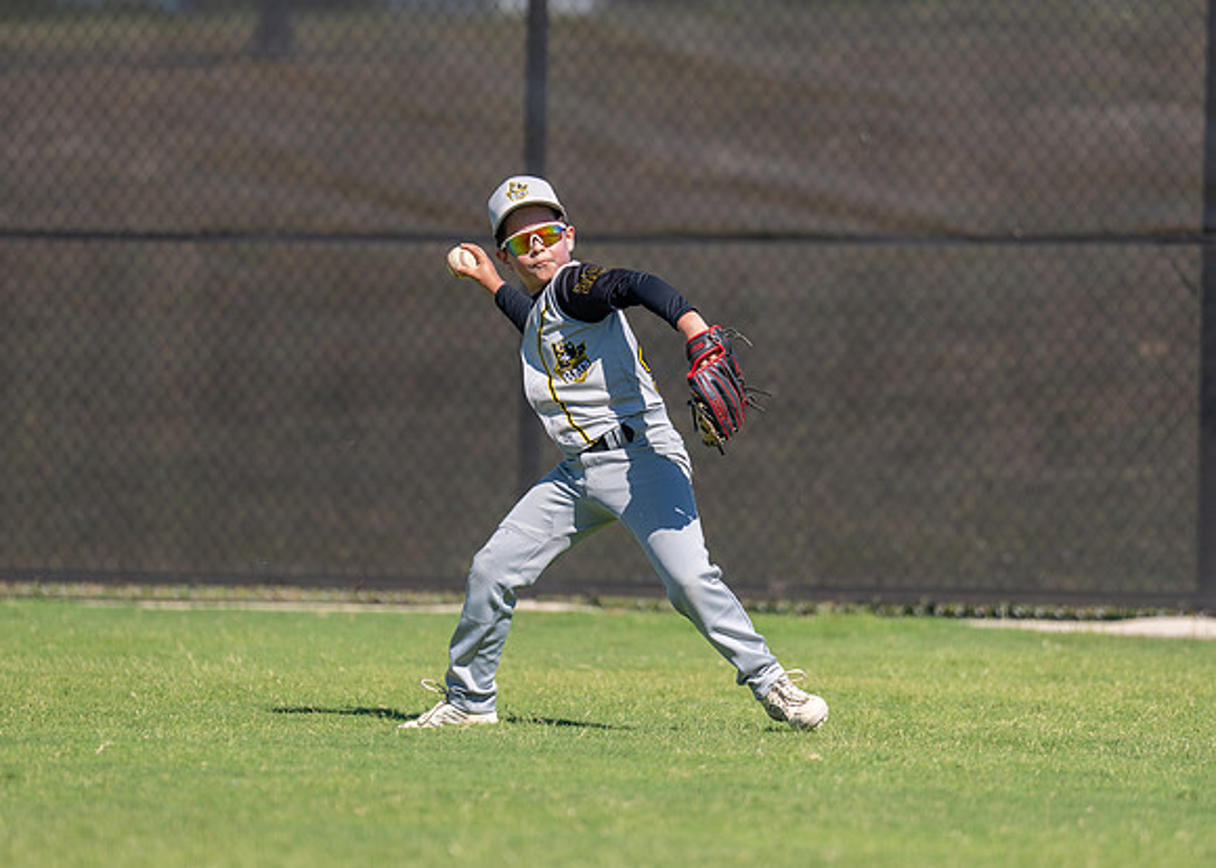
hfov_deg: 6.4
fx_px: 10871
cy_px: 386
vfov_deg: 4.6
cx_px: 603
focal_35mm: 315
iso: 100
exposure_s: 1/2500
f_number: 2.8
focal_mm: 200
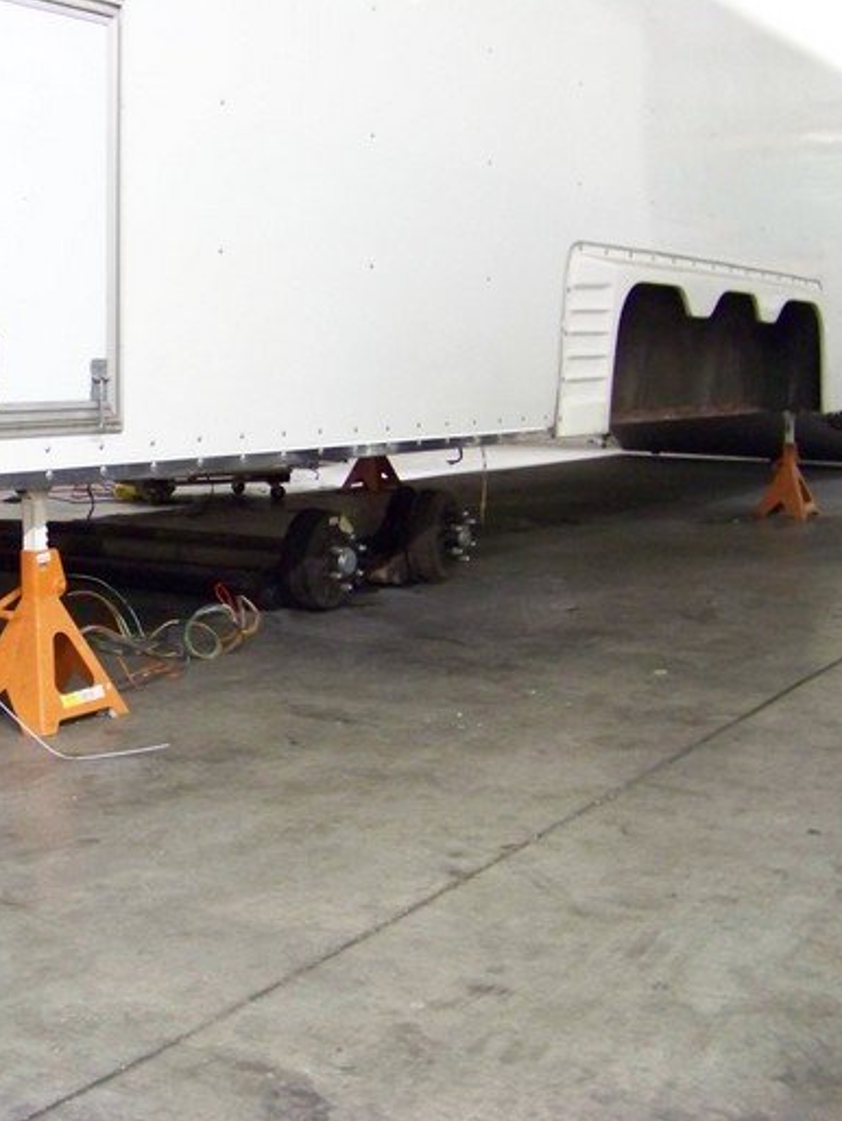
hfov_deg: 29.3
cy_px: 566
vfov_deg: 38.9
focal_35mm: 49
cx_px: 231
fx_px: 1588
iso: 400
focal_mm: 5.85
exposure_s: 1/10
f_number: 2.8
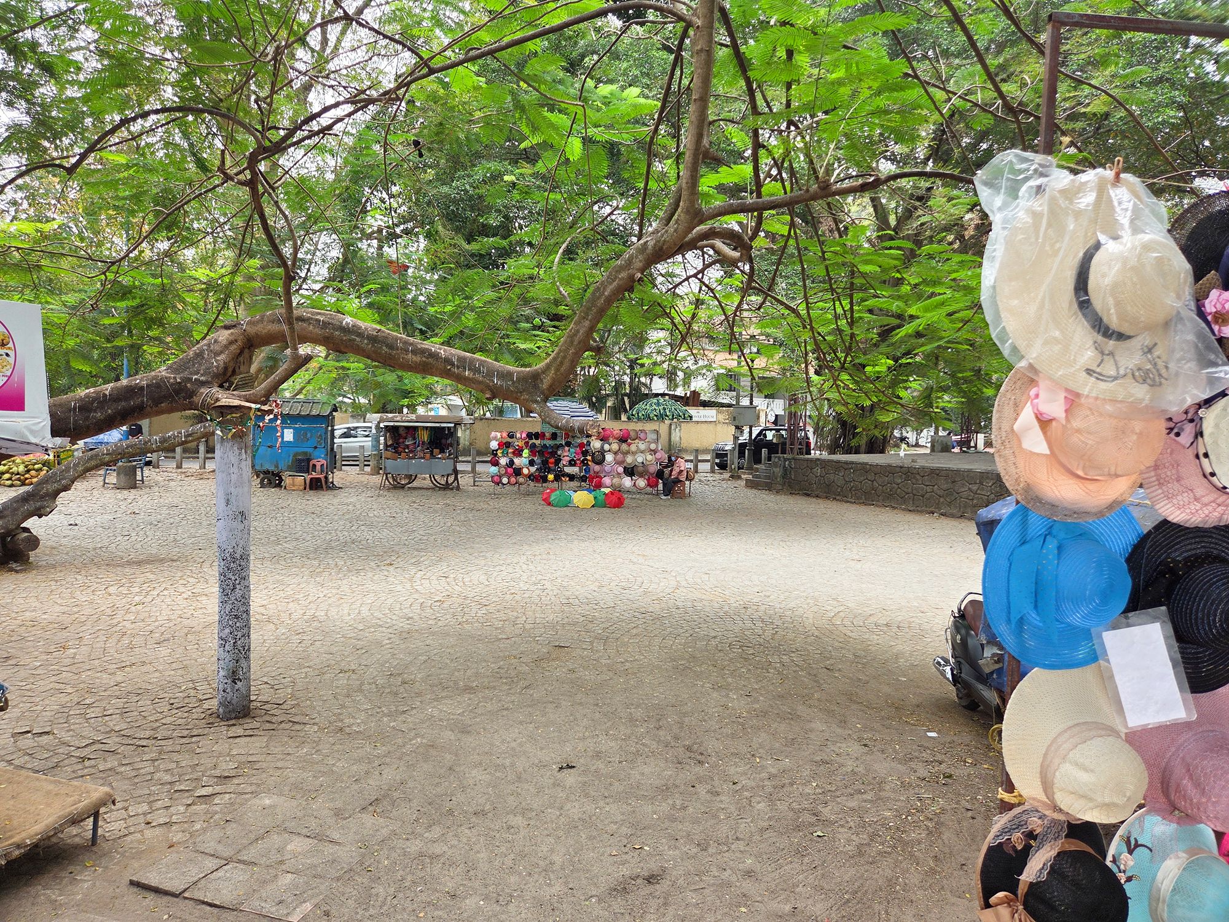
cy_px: 461
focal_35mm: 23
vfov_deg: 58.9
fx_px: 817
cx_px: 614
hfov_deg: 73.9
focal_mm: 5.4
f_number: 1.8
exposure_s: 1/180
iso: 40
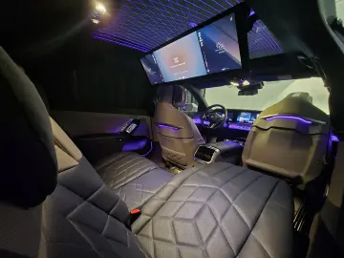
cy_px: 129
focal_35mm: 13
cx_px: 172
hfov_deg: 106.2
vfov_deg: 89.9
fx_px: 129
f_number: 2.2
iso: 1250
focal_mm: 2.2
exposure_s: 1/8
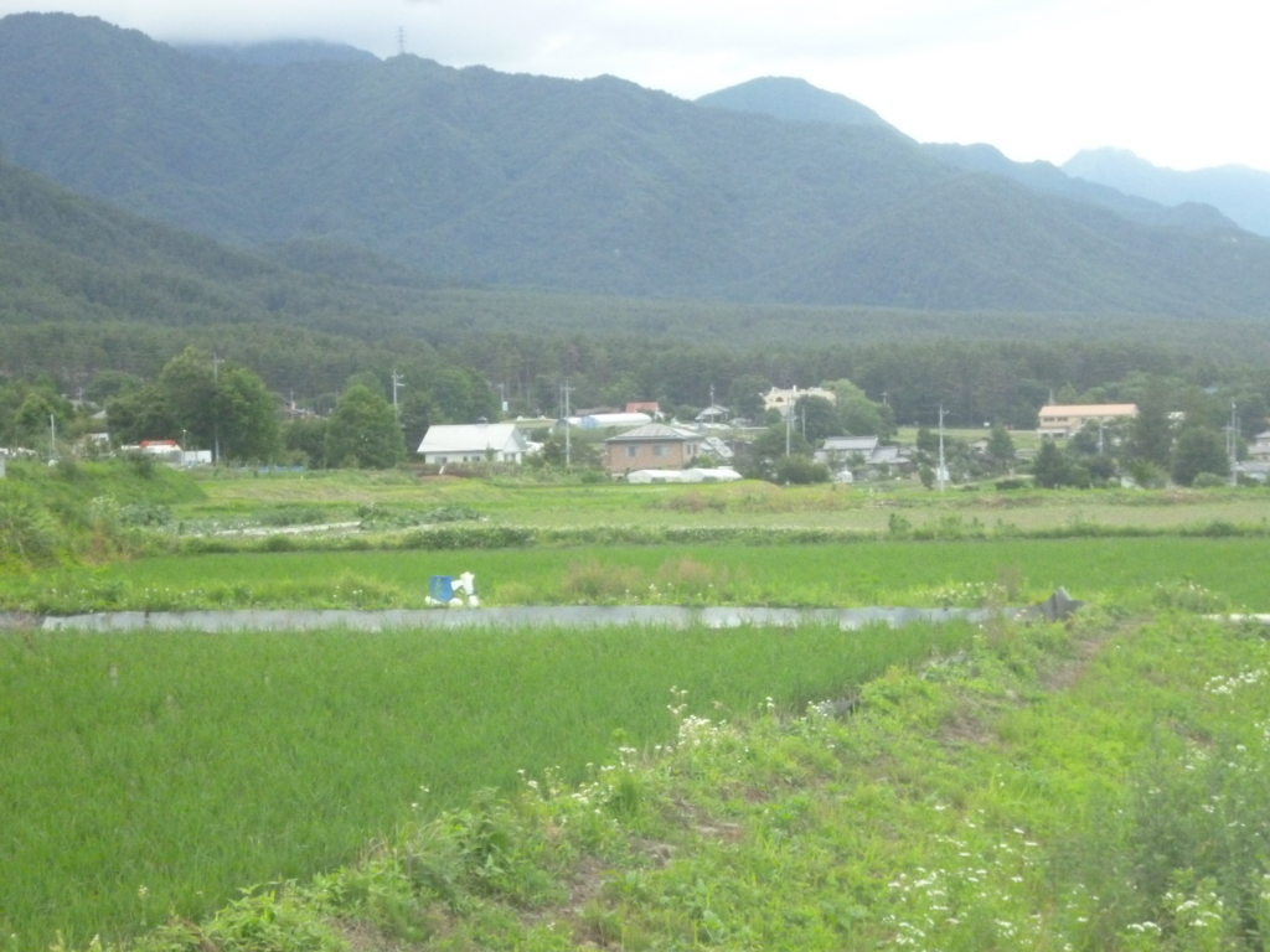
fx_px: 4109
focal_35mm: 112
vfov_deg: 13.2
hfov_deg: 17.6
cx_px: 635
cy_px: 476
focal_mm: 20
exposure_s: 1/160
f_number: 6.5
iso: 800
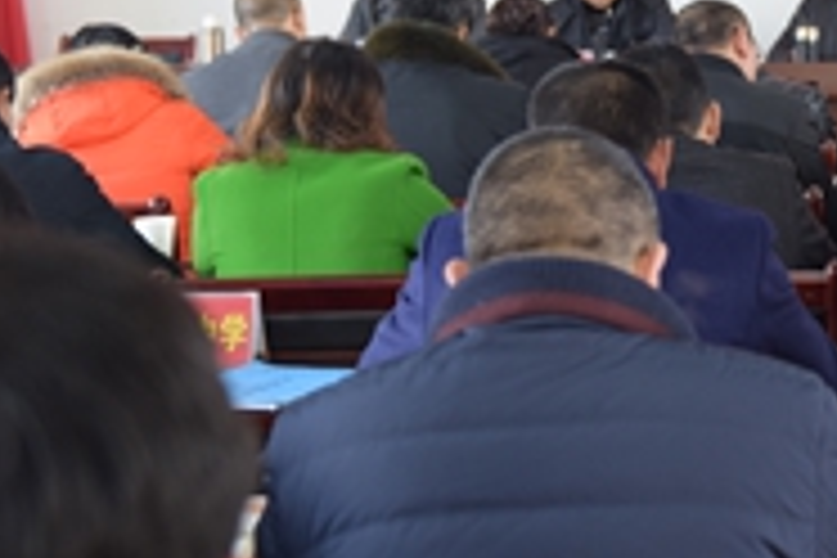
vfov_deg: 13.4
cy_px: 130
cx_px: 927
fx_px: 2371
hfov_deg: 19.2
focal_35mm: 102
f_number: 3.2
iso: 500
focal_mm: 38
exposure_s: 1/40
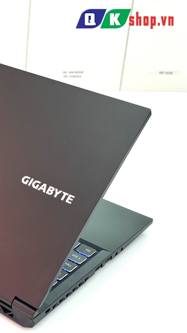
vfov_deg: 30.2
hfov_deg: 16.6
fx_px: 618
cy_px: 166
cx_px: -31
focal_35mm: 70
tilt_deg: -28.5
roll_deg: +0.1
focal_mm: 6.76
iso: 50
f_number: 1.78
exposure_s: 1/121
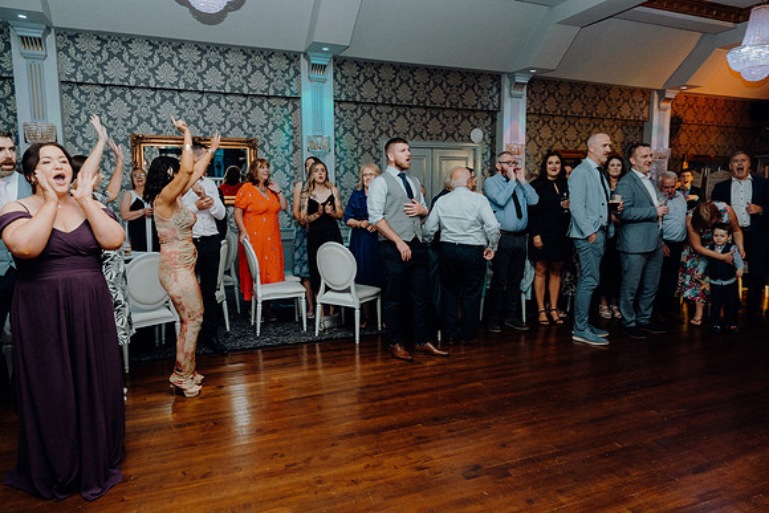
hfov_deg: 73.7
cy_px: 256
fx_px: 513
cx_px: 384
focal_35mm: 24
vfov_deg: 53.2
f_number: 3.5
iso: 2500
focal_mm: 24
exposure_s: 1/160
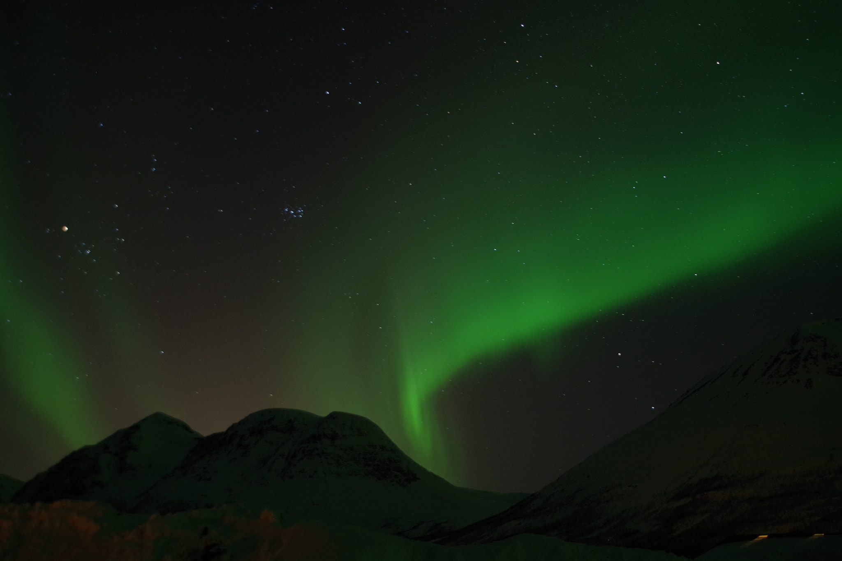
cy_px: 280
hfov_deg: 49.6
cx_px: 421
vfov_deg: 34.2
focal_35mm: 39
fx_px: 912
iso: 800
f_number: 4
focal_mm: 26
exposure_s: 25
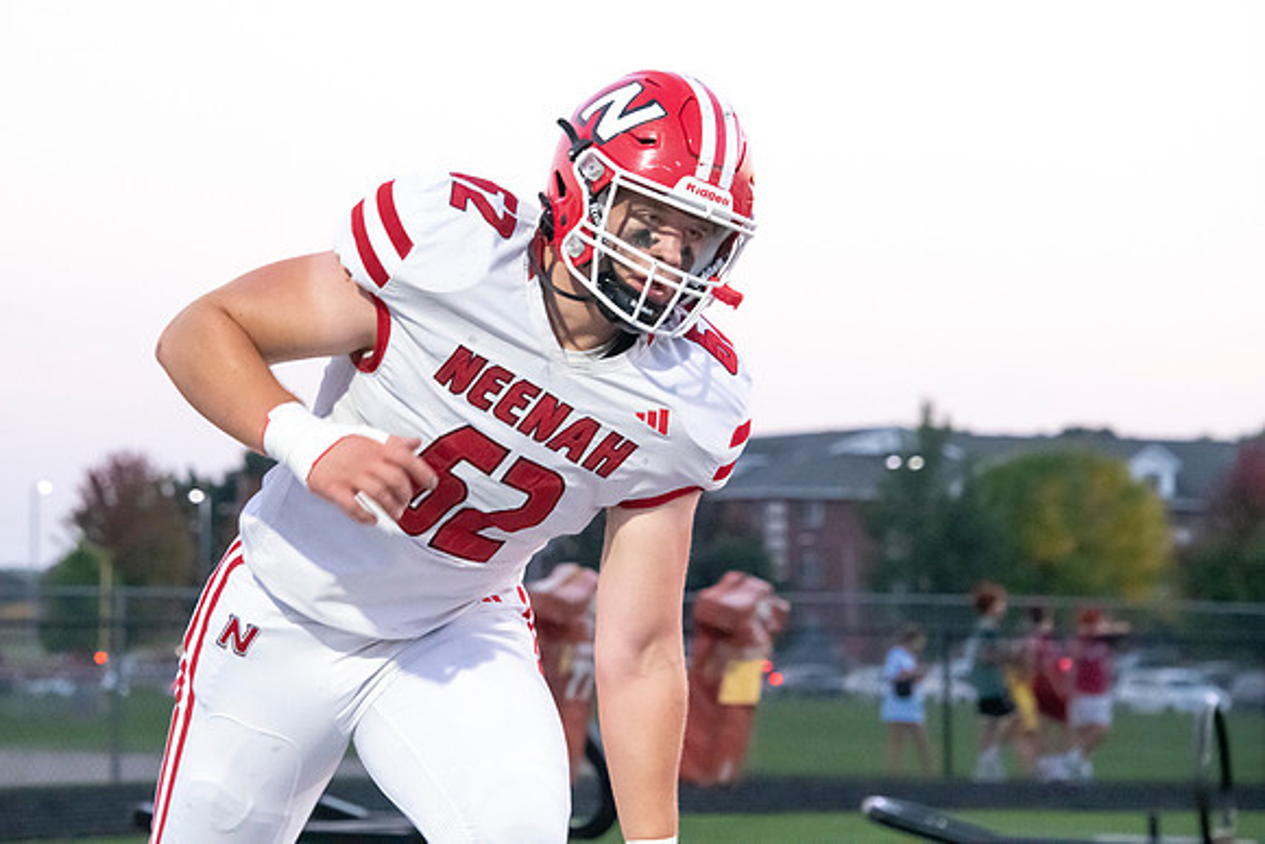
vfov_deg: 7.8
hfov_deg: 11.6
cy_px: 347
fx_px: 6214
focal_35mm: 177
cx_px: 519
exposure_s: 1/400
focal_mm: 150
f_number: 7.1
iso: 10000
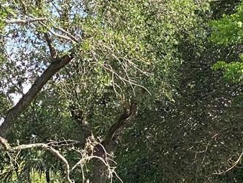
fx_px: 1728
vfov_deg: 6.0
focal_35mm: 246
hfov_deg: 8.0
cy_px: 216
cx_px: 129
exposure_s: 1/592
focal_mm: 6
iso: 20
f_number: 2
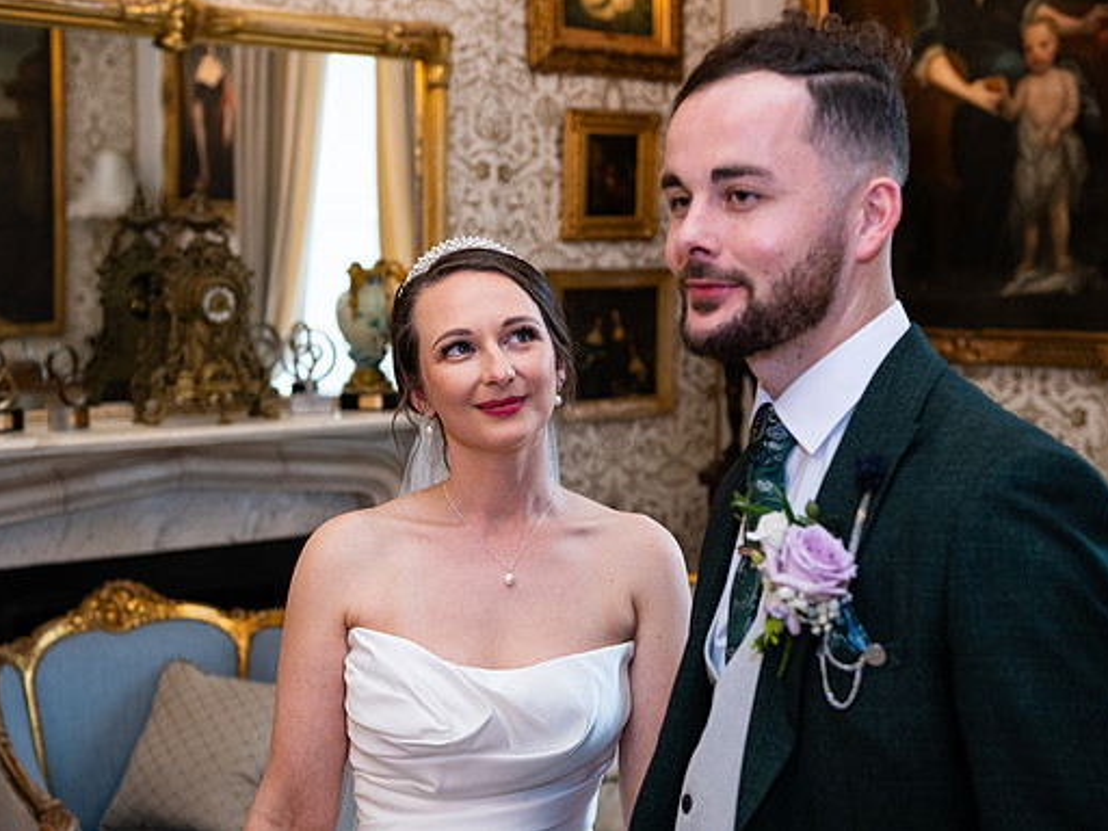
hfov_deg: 38.9
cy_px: 414
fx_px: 1568
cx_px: 571
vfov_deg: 29.7
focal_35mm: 49
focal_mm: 45
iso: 800
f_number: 3.5
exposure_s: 1/160
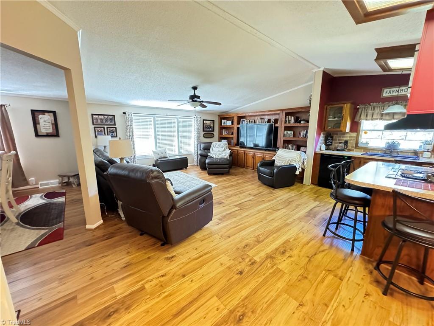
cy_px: 163
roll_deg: -0.6
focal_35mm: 14
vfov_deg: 85.7
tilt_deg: -10.9
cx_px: 217
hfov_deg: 102.1
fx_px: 176
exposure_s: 1/40
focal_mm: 2.22
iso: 1250
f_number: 2.2
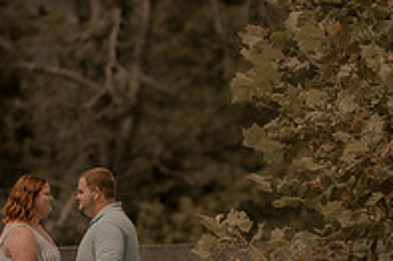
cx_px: 232
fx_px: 7002
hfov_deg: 3.2
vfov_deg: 2.1
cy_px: 235
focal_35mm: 642
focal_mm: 200
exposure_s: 1/1600
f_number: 2.8
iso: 125
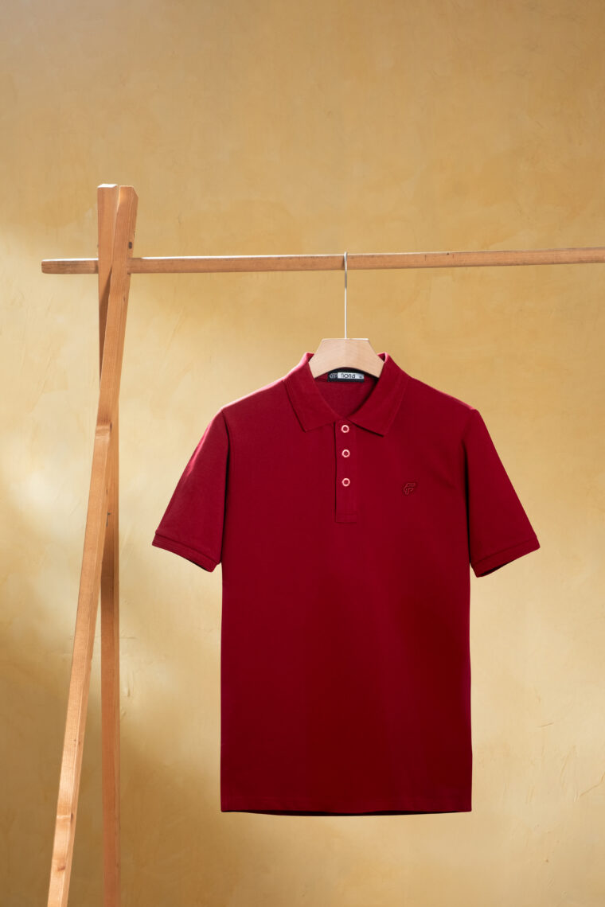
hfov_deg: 16.5
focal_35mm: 83
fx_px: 2092
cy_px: 454
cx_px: 302
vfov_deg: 24.5
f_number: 9
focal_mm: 55
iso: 500
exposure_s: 1/50
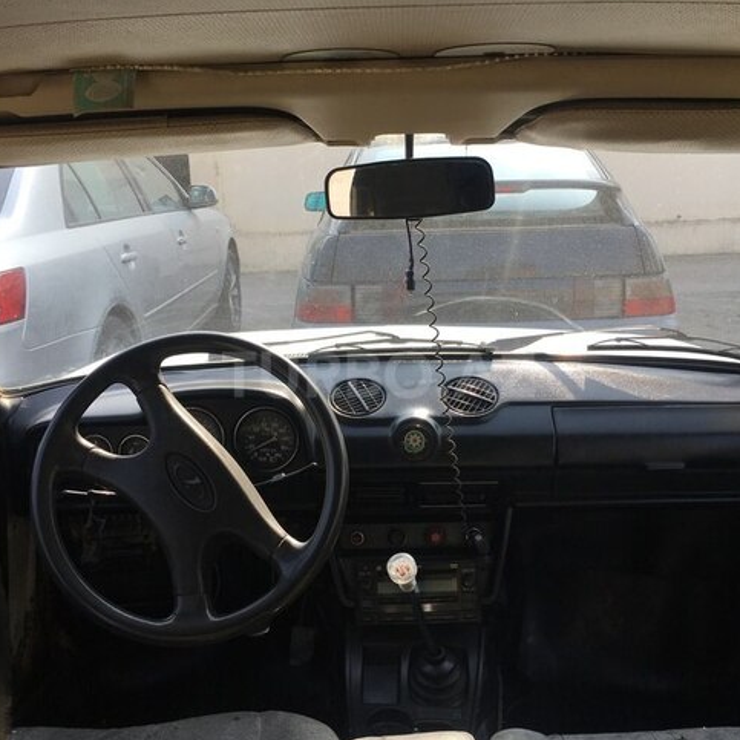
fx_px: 847
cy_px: 375
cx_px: 378
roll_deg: +1.5
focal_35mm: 35
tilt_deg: -14.6
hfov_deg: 47.2
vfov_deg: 47.2
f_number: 2.2
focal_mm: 4.15
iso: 25
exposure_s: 1/314
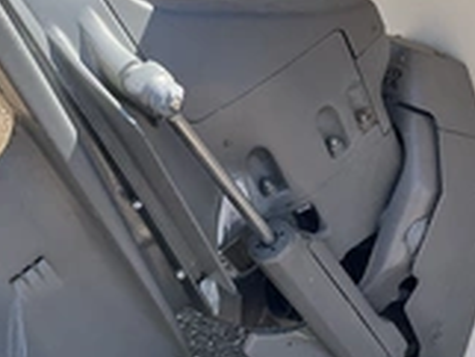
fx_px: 989
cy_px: 221
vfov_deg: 20.4
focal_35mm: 72
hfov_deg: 26.7
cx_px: 127
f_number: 1.8
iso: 25
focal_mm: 3
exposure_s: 1/482
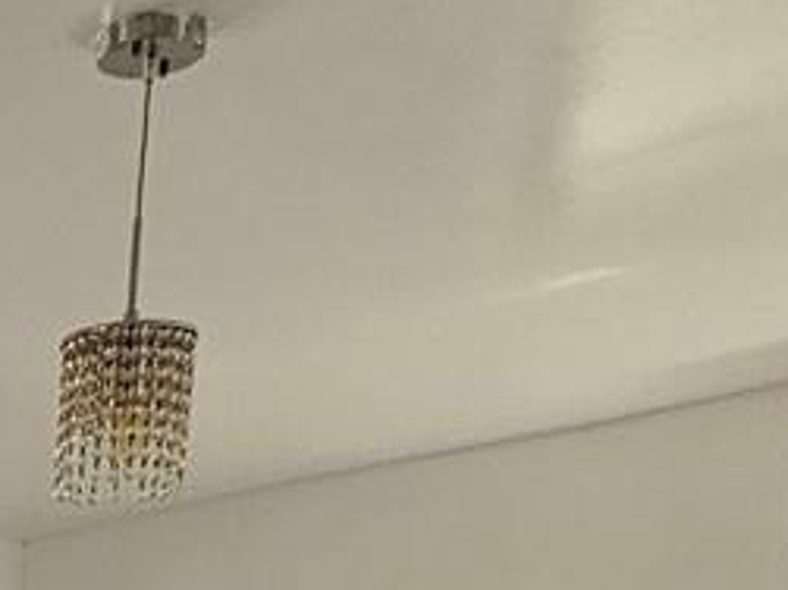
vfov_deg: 13.7
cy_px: 1346
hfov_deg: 18.0
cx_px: -681
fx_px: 1889
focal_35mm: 83
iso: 80
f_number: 2.2
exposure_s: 1/120
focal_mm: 2.2
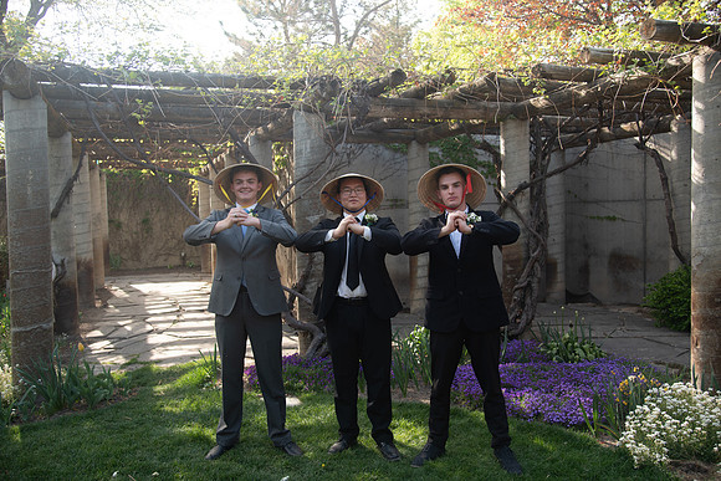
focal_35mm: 30
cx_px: 360
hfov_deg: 61.9
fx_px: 601
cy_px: 240
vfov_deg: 43.6
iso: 160
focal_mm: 30
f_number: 4
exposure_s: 1/125
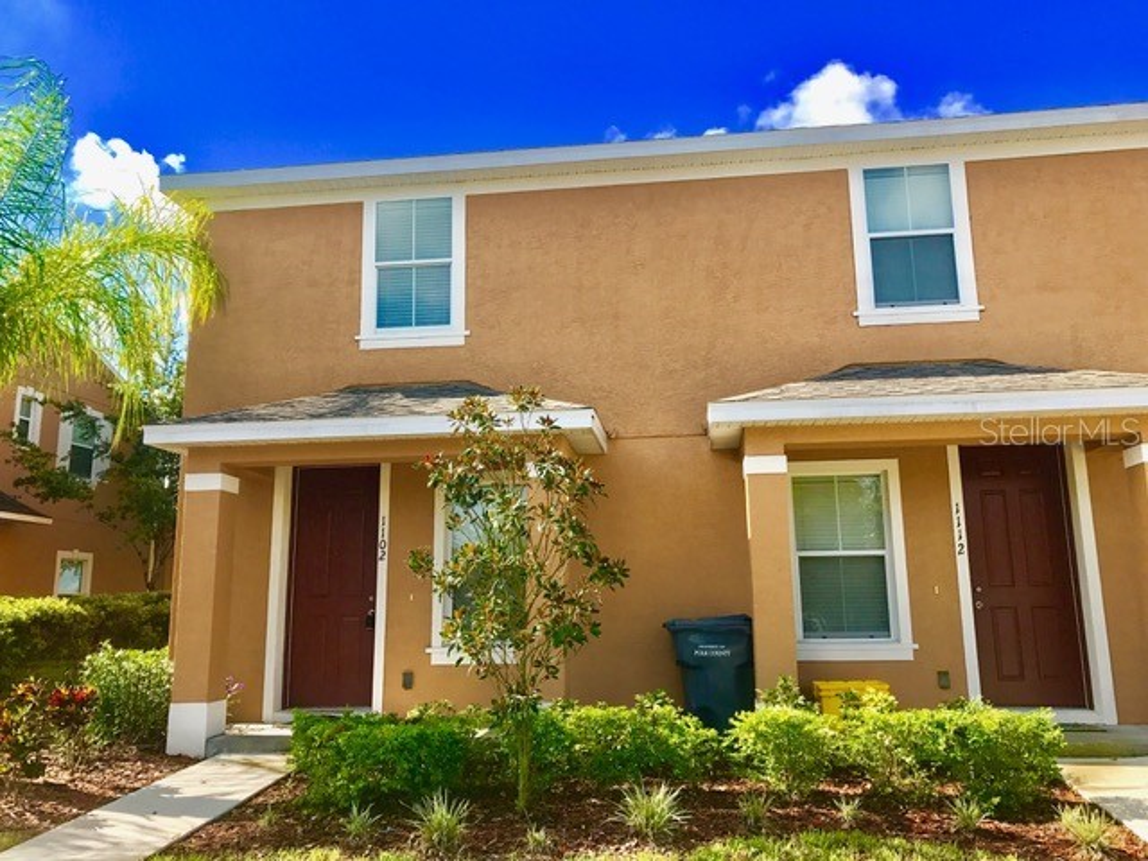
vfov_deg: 49.7
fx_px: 929
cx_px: 574
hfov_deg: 63.4
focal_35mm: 28
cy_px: 430
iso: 20
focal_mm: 3.99
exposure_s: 1/1076
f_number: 1.8
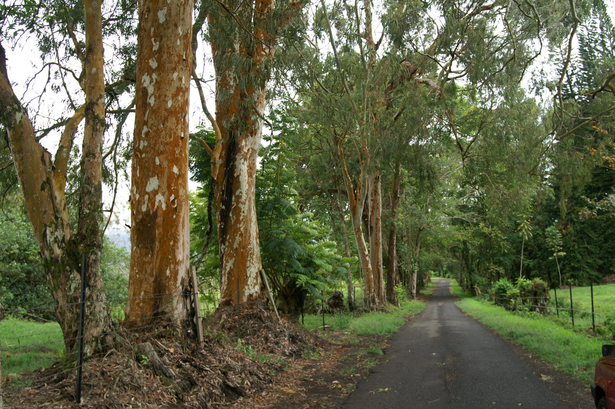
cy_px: 204
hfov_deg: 57.3
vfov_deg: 39.9
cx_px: 308
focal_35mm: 33
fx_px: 563
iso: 100
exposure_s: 1/80
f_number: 5.6
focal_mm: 22
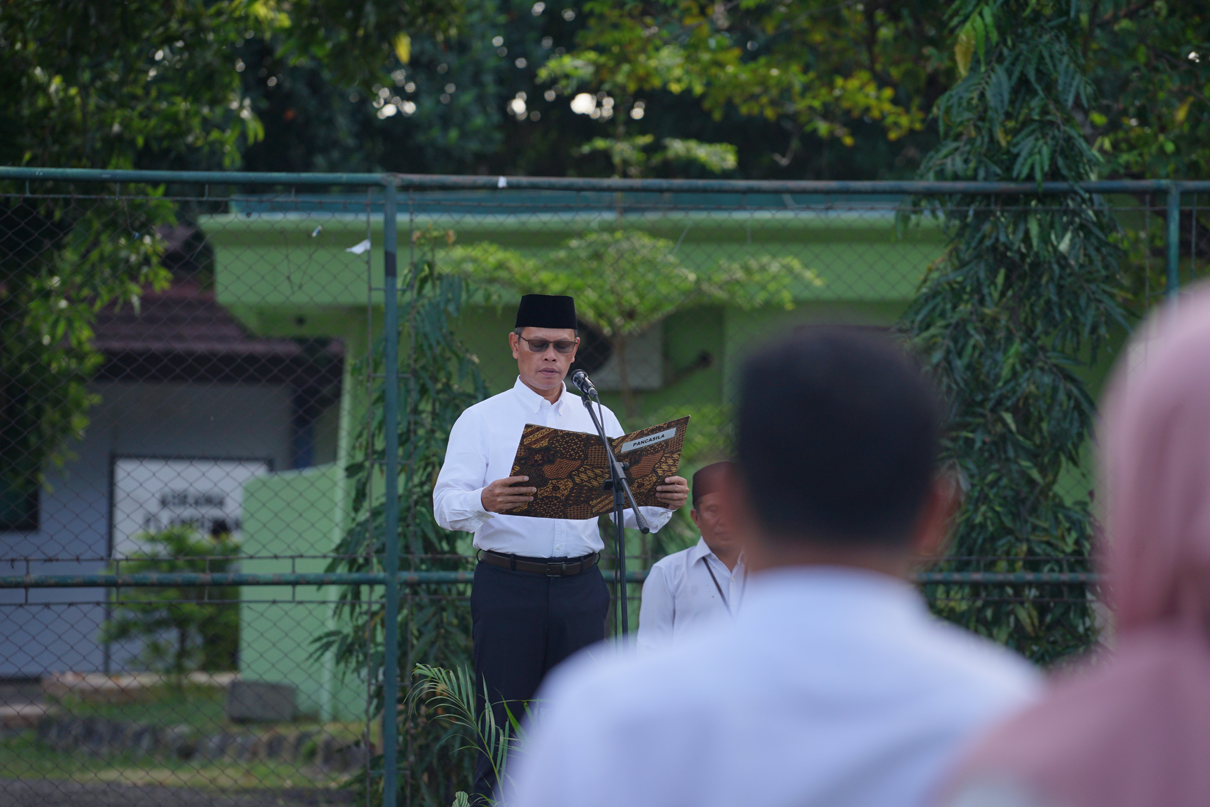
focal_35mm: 200
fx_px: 6722
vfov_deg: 6.9
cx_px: 605
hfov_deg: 10.3
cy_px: 404
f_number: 4.5
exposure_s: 1/500
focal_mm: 200
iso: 200
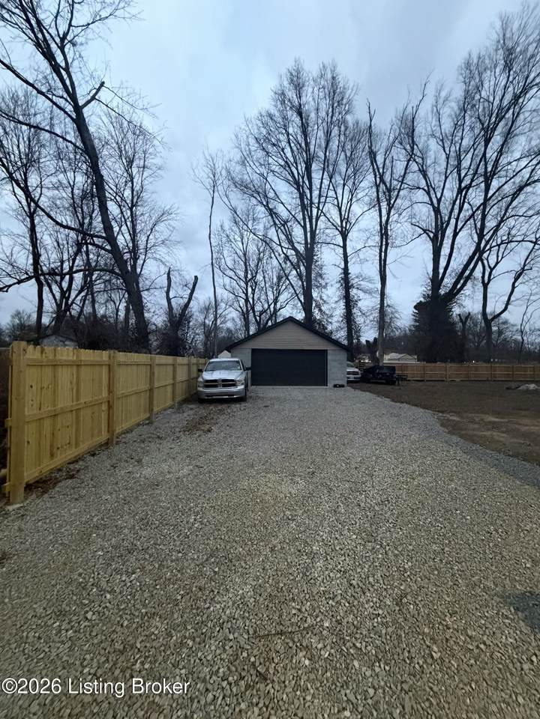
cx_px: 270
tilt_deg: +1.2
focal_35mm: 14
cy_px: 360
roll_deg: -0.6
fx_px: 291
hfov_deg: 85.7
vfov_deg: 102.1
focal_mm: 2.22
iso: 800
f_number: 2.2
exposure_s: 1/60
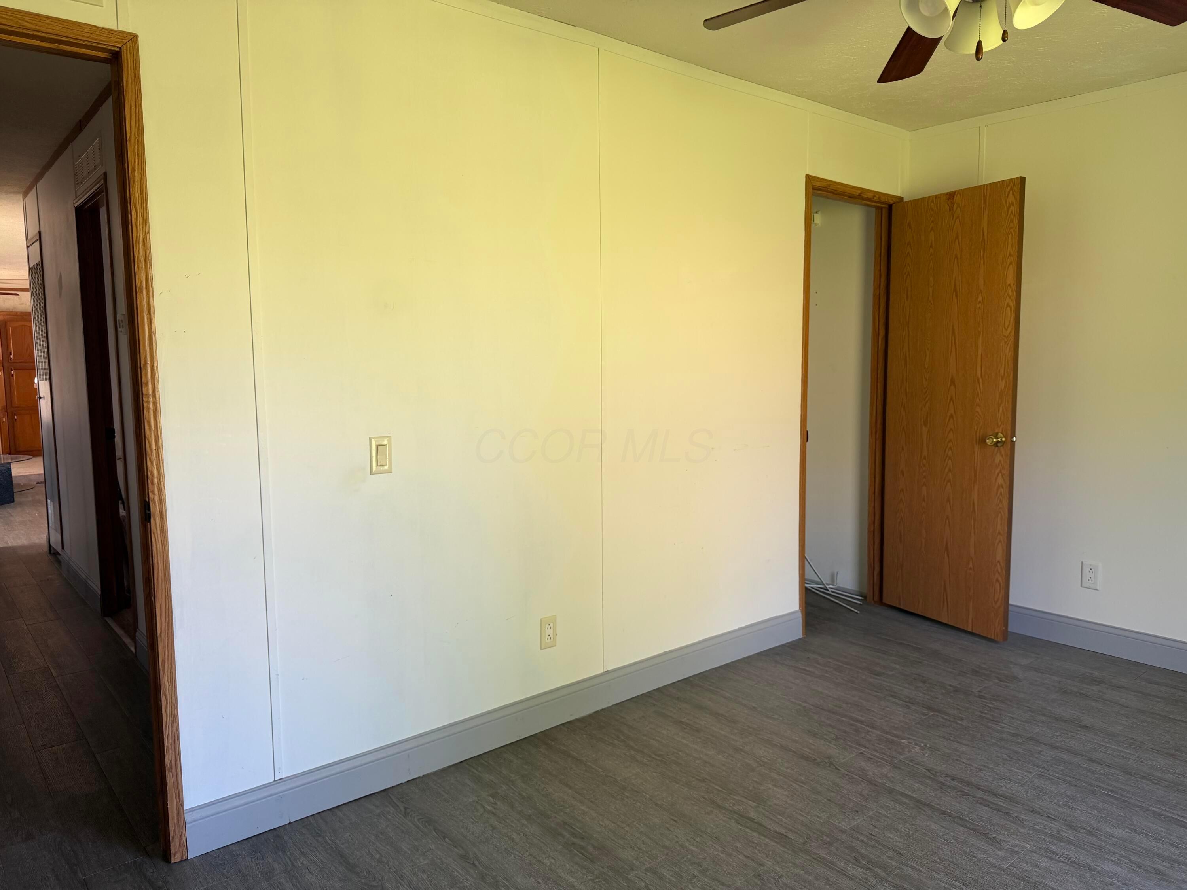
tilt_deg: -5.0
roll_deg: +0.2
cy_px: 445
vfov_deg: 56.8
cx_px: 594
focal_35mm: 24
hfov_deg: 71.6
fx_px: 823
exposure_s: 1/121
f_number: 1.78
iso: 125
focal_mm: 6.76
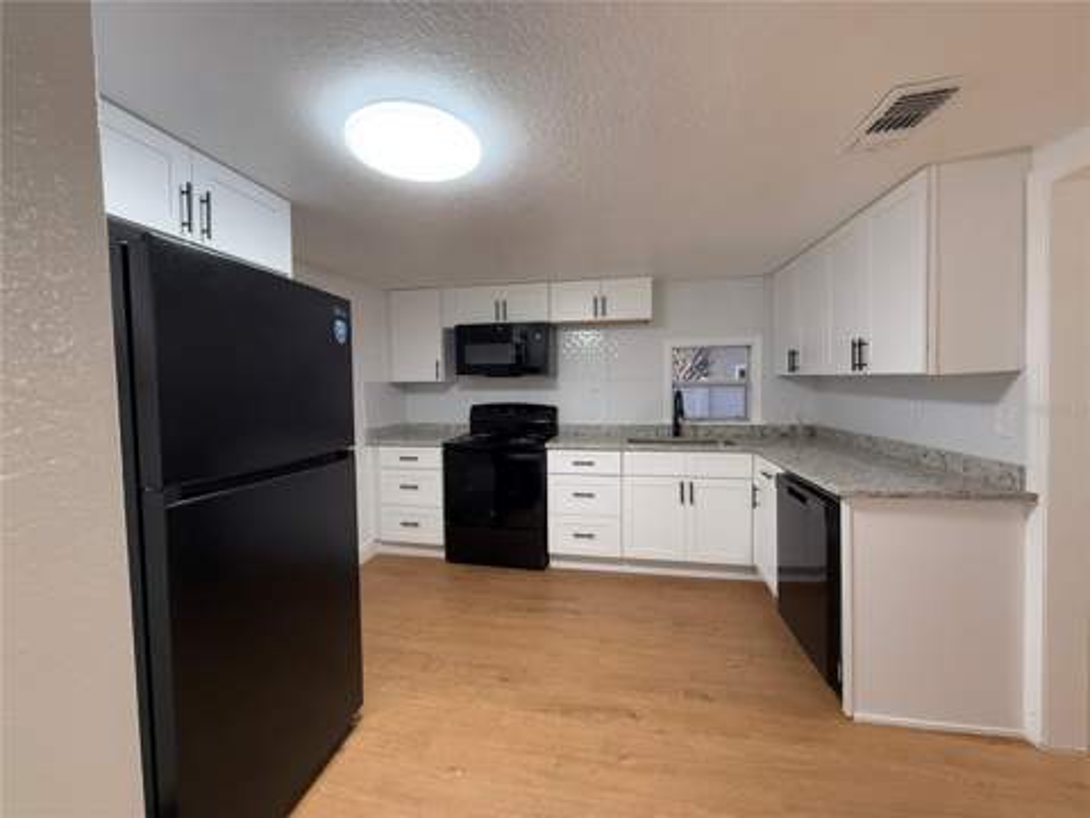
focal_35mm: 14
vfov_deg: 85.7
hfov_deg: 102.1
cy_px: 409
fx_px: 441
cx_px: 545
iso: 320
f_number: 2.2
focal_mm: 2.22
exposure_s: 1/60
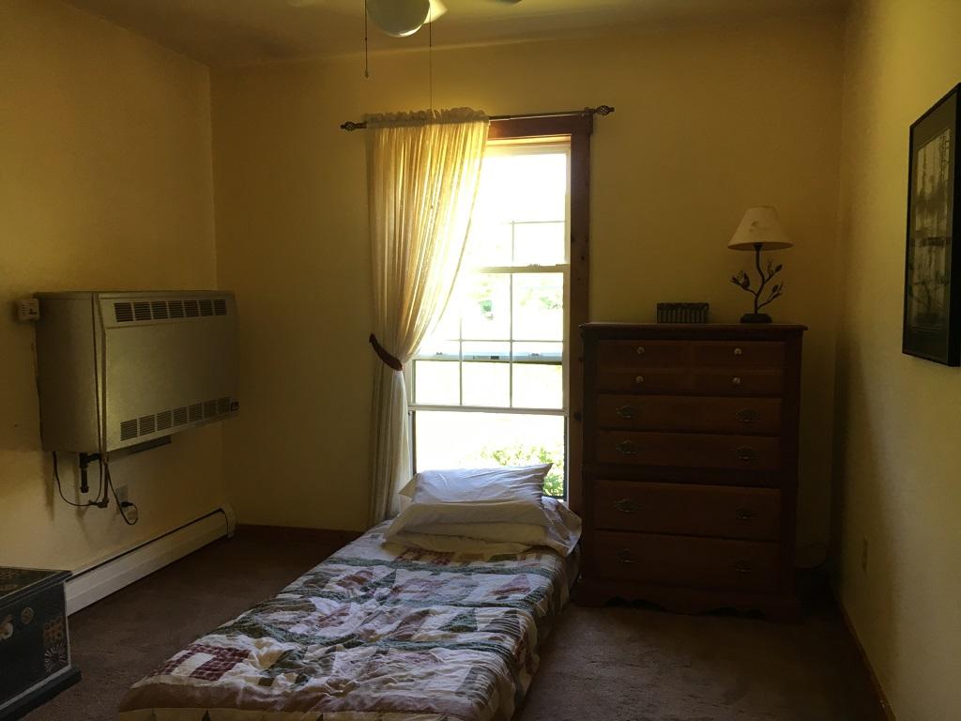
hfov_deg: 61.7
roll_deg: +0.3
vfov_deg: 48.2
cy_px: 360
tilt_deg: -4.7
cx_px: 480
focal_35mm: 29
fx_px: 805
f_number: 2.2
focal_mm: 4.15
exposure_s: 1/30
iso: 50
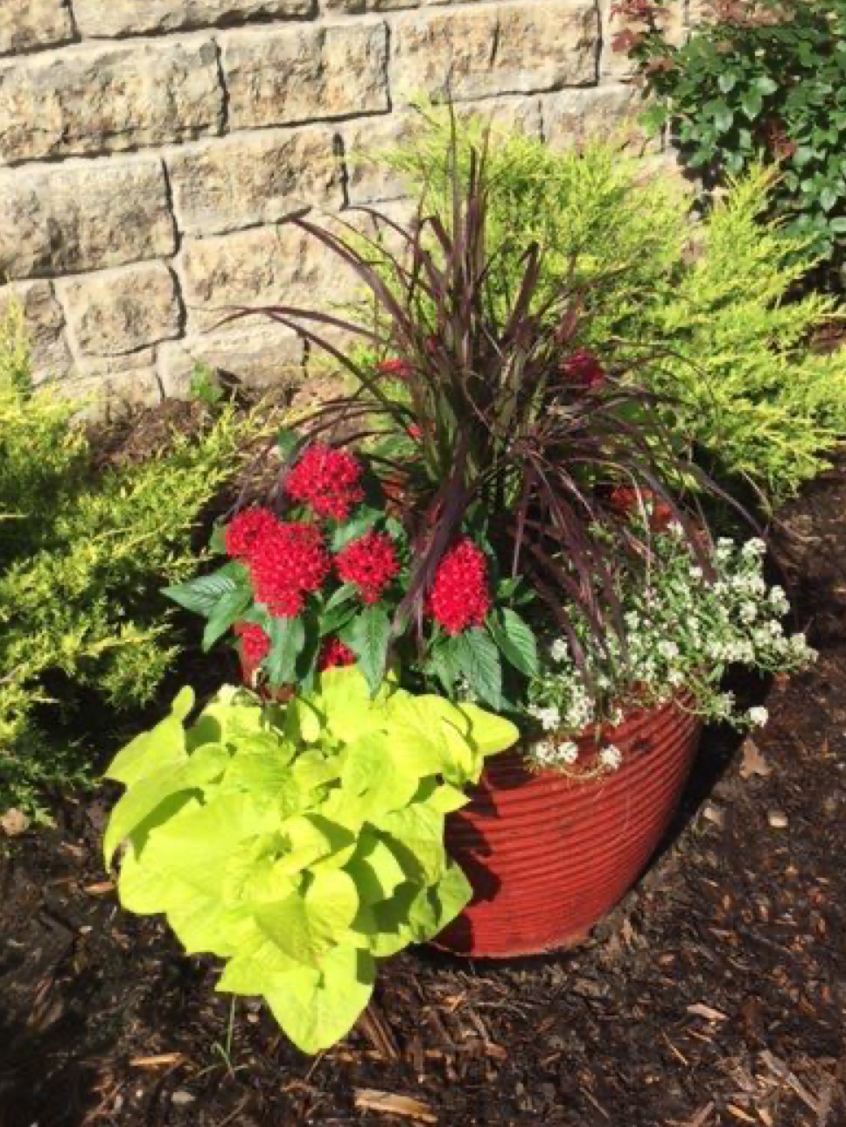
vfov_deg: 51.2
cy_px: 497
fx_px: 1173
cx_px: 506
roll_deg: +3.6
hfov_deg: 39.5
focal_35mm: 36
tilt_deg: -28.4
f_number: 2.2
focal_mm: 4.15
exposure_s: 1/1412
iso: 32
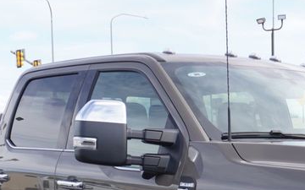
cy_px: 285
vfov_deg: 13.5
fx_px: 760
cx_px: 240
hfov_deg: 22.4
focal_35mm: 91
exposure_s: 1/125
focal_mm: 21
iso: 100
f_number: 5.6
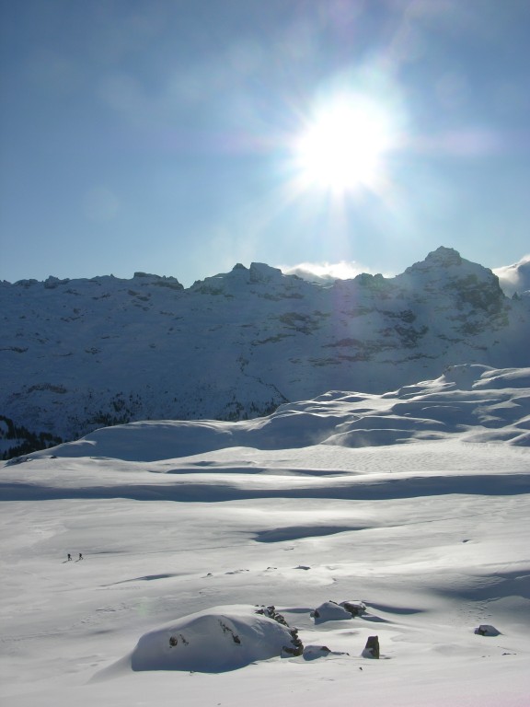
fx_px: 715
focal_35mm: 35
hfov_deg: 40.7
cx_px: 265
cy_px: 354
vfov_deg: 52.6
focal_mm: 8.9
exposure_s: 1/434
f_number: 8
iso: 50
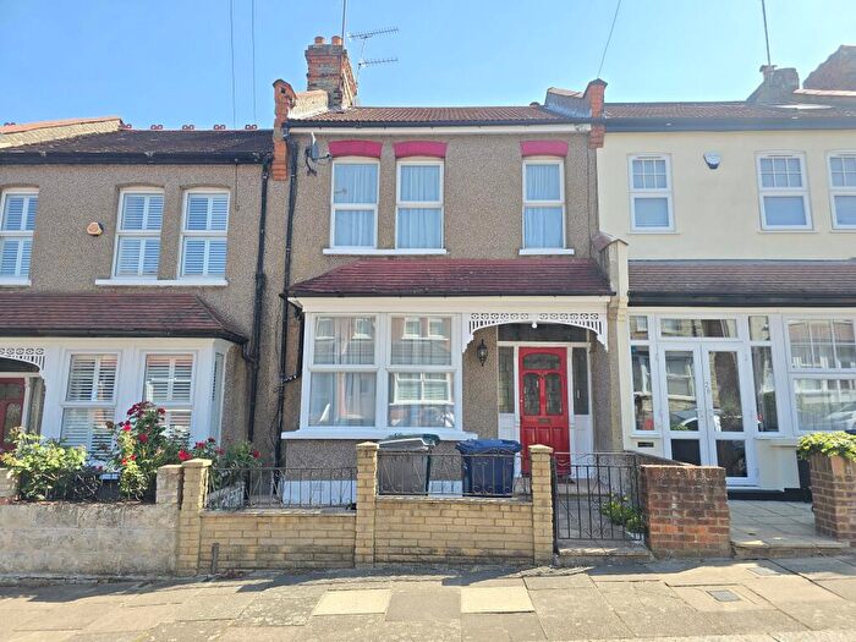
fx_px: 569
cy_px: 321
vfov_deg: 58.9
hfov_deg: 73.9
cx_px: 428
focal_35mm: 23
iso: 12
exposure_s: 1/263
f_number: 1.7
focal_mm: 6.3
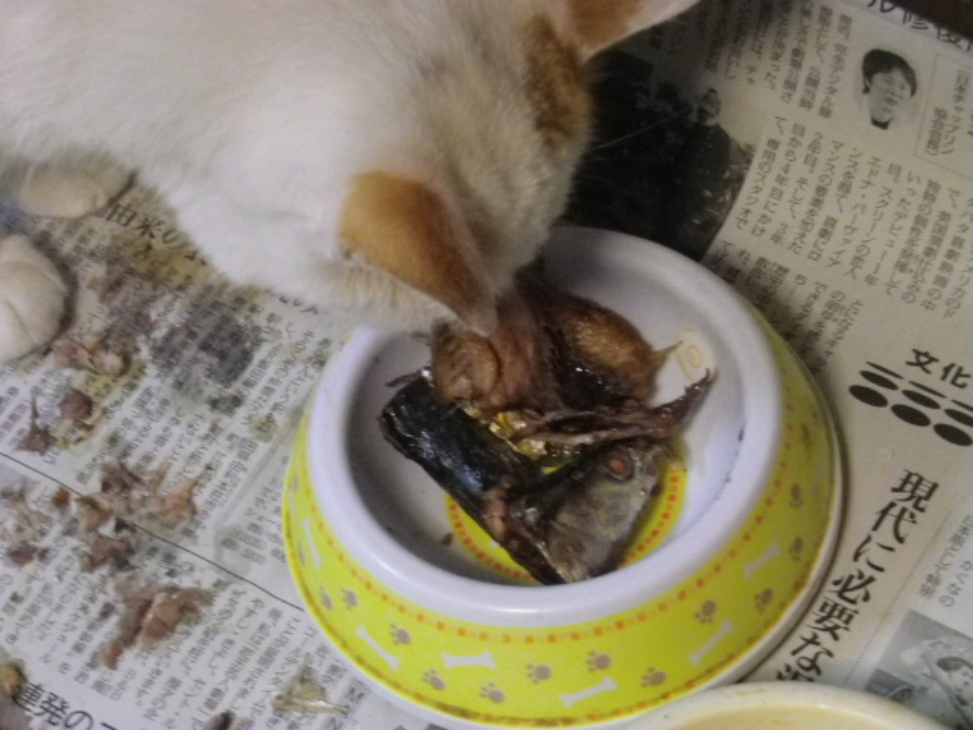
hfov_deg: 16.1
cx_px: 486
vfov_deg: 12.1
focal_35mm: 122
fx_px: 3429
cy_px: 365
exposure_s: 1/25
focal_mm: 21.6
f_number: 5.5
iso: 800
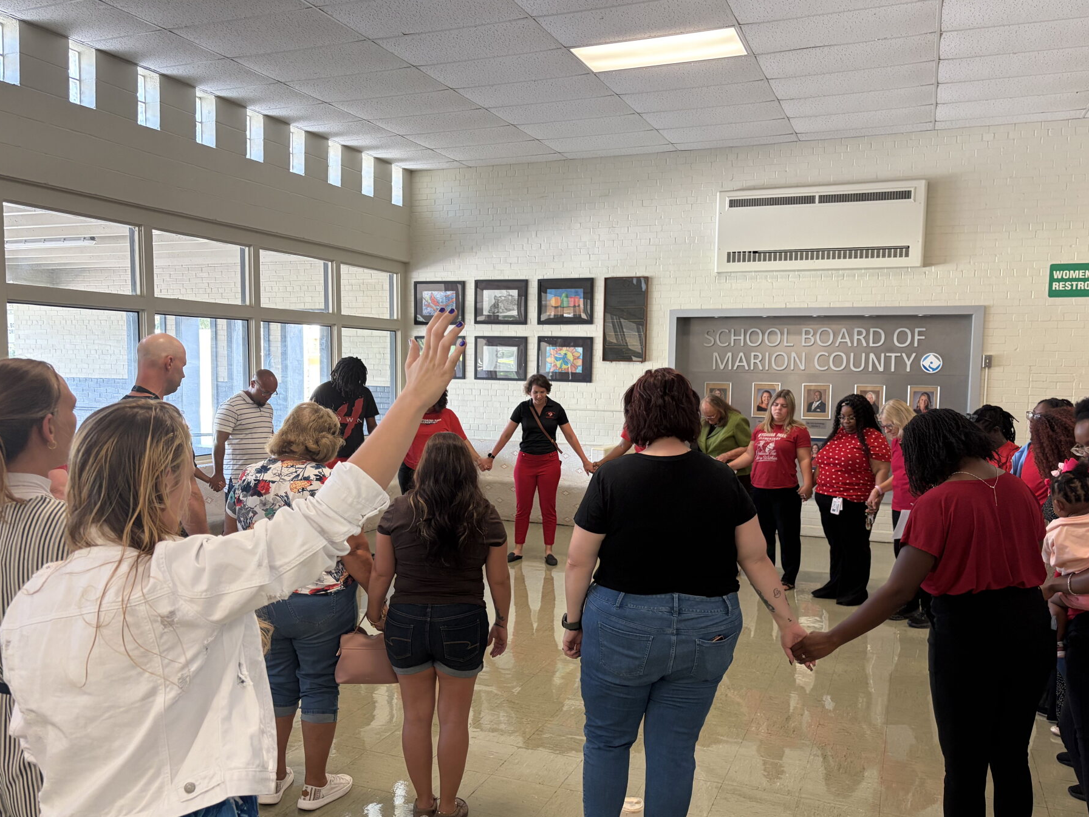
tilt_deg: -1.9
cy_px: 439
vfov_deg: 48.2
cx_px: 551
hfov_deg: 61.7
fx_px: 912
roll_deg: +0.7
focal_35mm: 29
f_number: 1.6
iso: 160
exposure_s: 1/60
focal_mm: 5.96
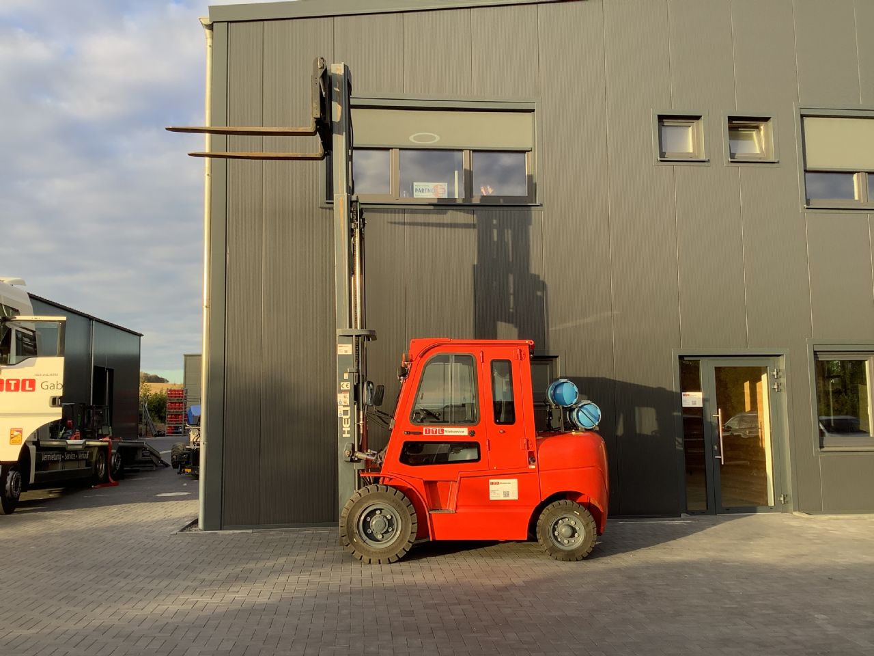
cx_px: 437
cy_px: 328
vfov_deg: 45.4
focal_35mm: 31
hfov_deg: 58.4
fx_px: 783
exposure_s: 1/153
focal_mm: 3.3
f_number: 2.4
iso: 25
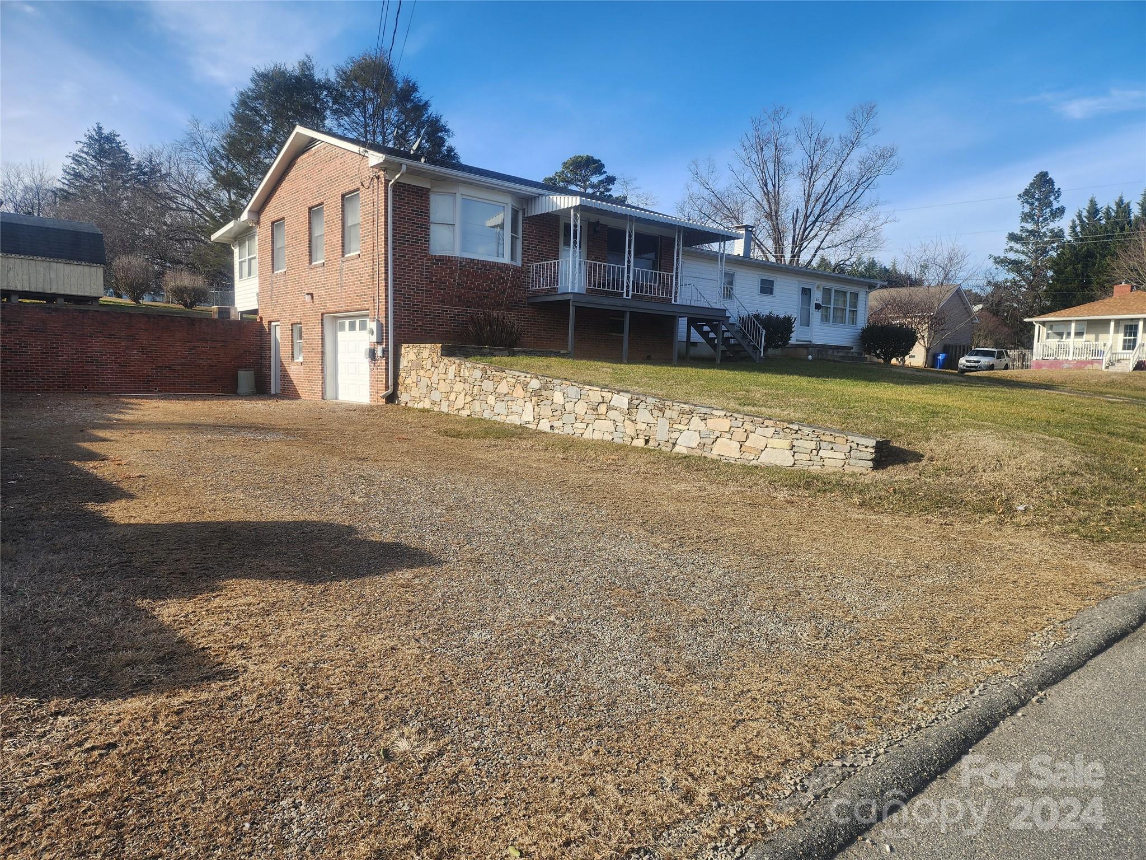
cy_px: 430
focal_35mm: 23
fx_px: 761
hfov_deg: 73.9
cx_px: 573
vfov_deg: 58.9
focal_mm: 6.4
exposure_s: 1/518
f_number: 1.8
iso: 12
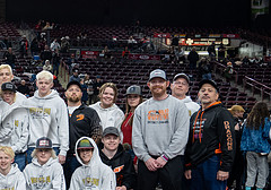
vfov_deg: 19.2
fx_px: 558
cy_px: 132
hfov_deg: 25.4
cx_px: -23
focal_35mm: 73
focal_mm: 24
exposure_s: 1/125
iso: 560
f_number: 4
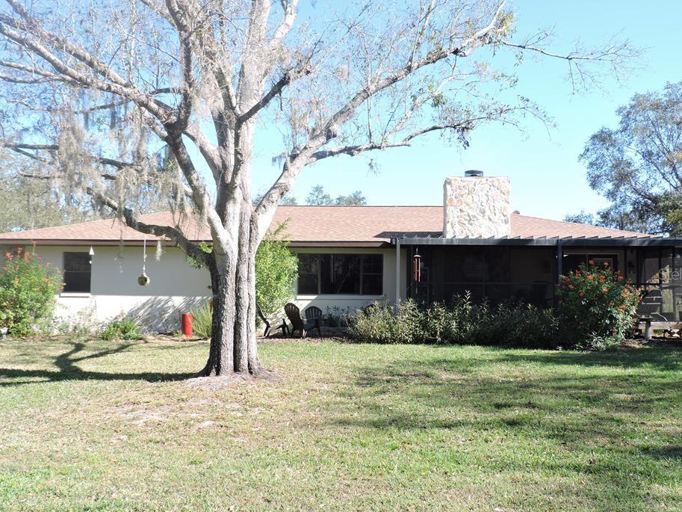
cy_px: 274
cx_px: 347
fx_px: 729
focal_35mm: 37
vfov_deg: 38.7
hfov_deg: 50.1
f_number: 3.2
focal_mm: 5.9
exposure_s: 1/320
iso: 100
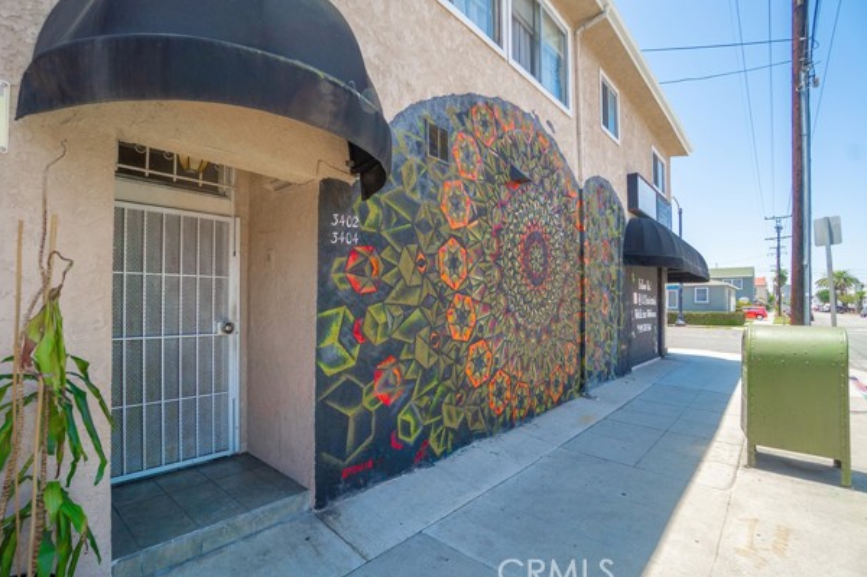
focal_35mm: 16
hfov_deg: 96.7
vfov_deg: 73.6
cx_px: 412
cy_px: 285
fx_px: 385
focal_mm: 10
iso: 100
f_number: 7.1
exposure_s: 1/200
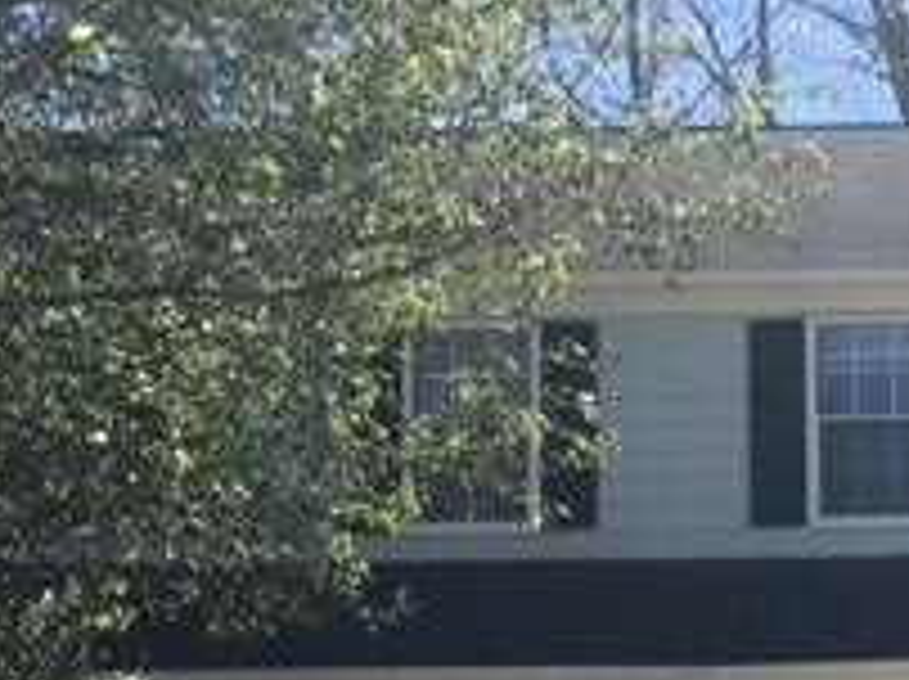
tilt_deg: +6.0
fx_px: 2413
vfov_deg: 15.5
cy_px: 775
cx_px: 981
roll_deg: +0.8
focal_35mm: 92
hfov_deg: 20.4
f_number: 2.2
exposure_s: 1/1131
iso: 25
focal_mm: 4.15
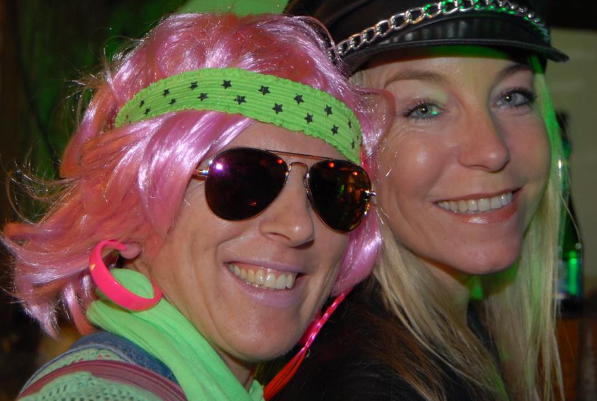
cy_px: 173
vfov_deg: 15.7
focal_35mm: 88
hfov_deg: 23.2
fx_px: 1456
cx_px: 302
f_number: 5.6
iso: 400
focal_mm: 45
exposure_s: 1/8
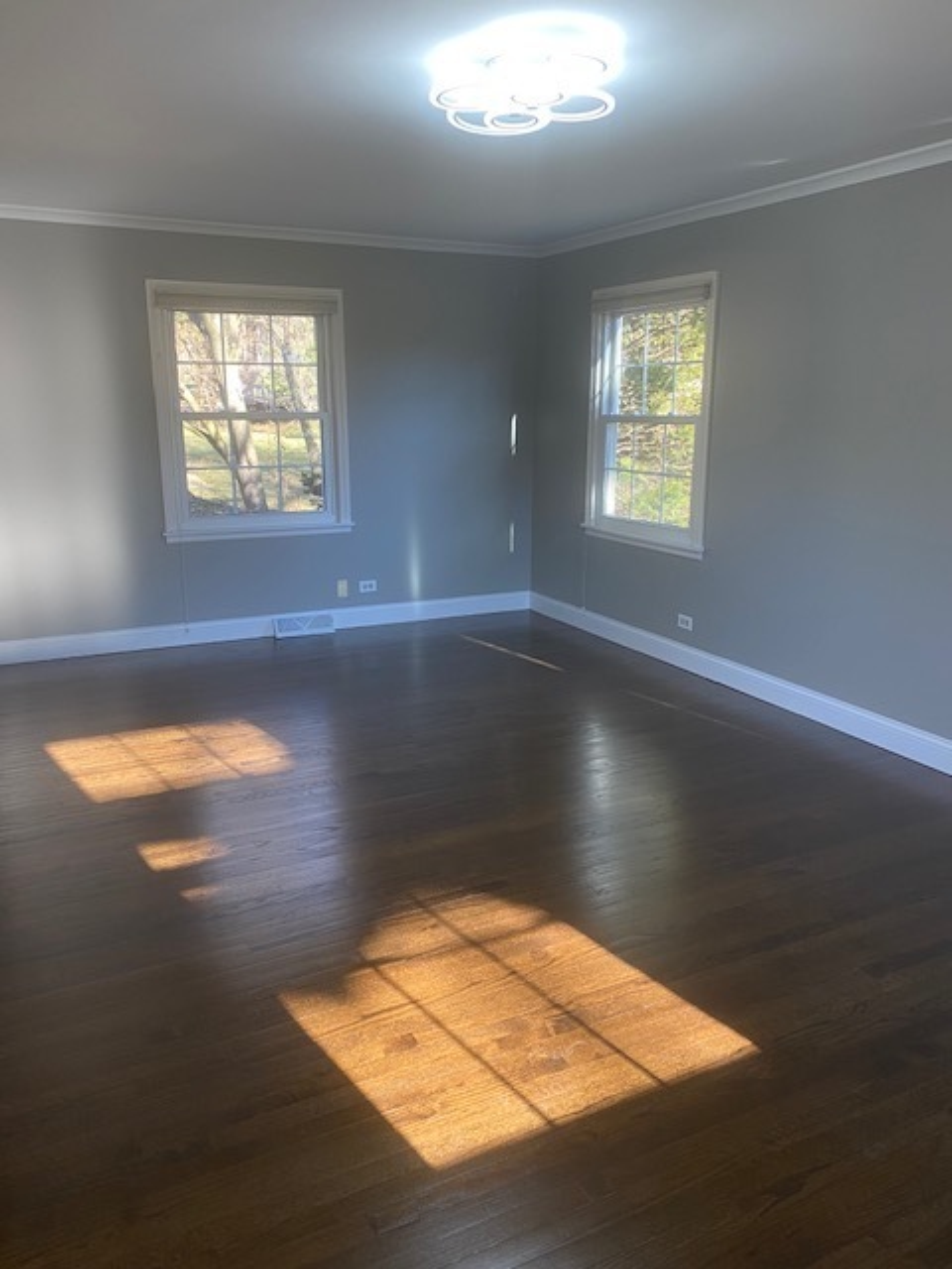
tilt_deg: -13.2
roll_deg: +0.0
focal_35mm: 26
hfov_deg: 53.1
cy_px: 634
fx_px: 953
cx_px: 476
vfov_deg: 67.3
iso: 80
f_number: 1.8
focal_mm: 4.25
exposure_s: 1/60
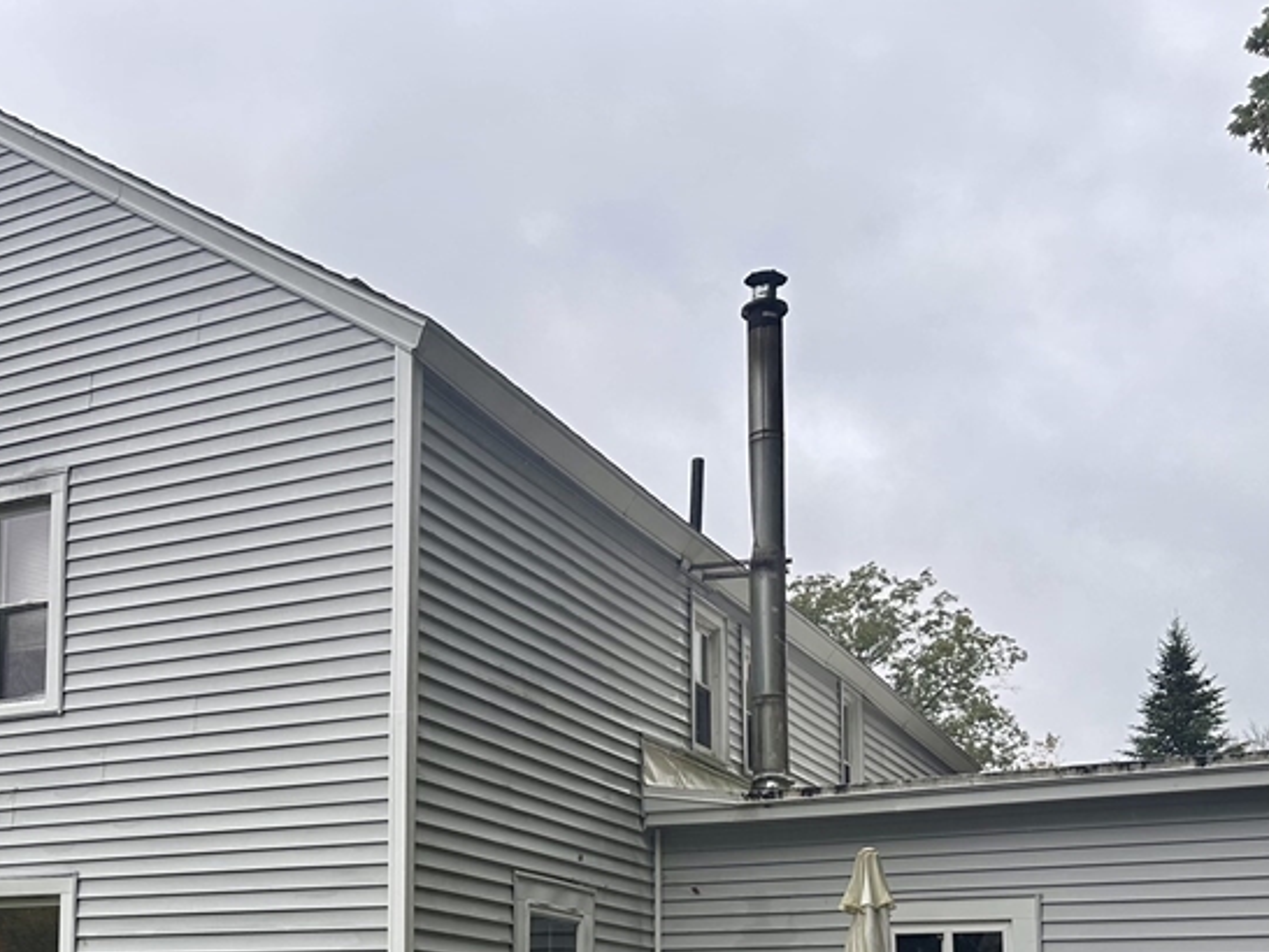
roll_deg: -0.8
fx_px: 1650
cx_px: 411
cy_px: 866
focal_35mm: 45
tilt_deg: +7.2
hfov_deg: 41.5
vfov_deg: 30.7
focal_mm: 6.86
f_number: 1.78
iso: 80
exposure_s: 1/785
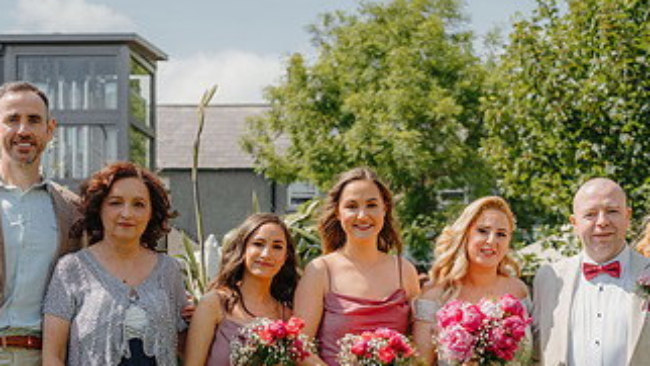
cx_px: 398
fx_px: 1172
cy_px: 345
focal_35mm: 68
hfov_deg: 30.9
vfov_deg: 17.4
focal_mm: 35
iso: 100
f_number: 2.8
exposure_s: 1/1250
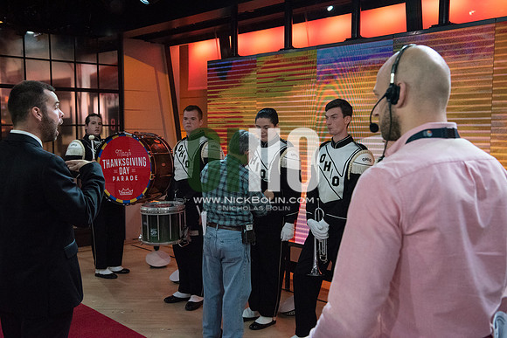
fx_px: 592
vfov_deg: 31.9
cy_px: 169
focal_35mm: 42
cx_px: 254
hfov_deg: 46.4
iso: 12800
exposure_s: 1/1250
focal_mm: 42
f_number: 5.6
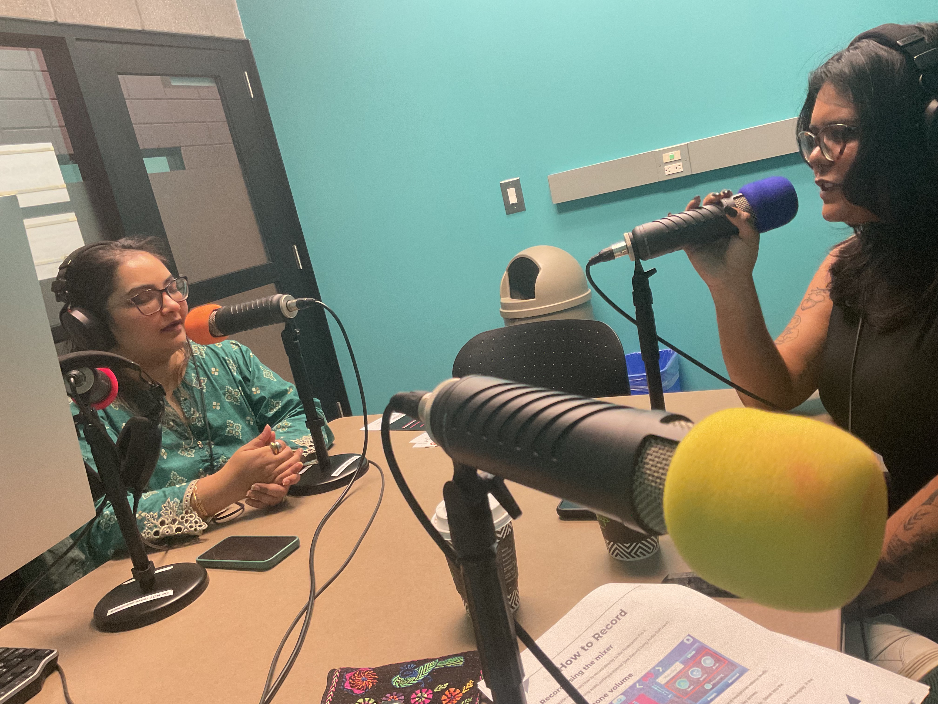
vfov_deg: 48.2
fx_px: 786
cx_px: 469
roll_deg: +13.0
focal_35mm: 29
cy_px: 352
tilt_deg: -11.4
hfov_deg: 61.7
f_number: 1.8
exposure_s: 1/60
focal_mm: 3
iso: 200
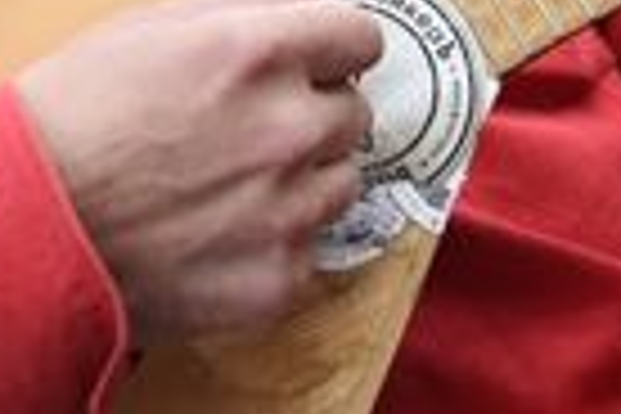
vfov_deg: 10.6
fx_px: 2104
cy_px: -333
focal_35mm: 122
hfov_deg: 16.4
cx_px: -4
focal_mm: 24
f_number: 3.5
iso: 1250
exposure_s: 1/2000
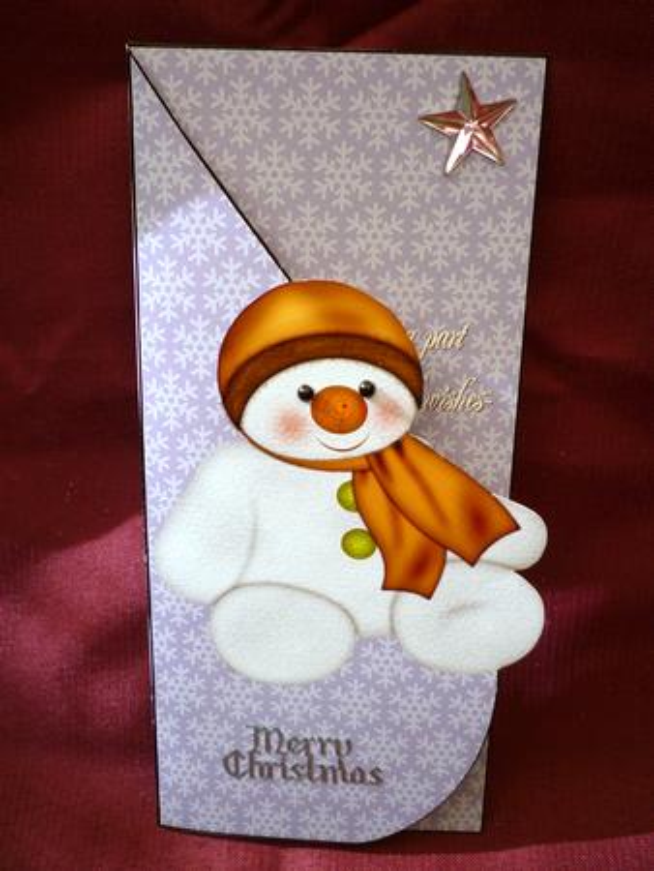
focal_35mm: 29
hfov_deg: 48.3
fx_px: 730
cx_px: 327
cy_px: 436
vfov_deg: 61.6
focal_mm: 5.2
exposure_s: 1/200
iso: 80
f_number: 3.3
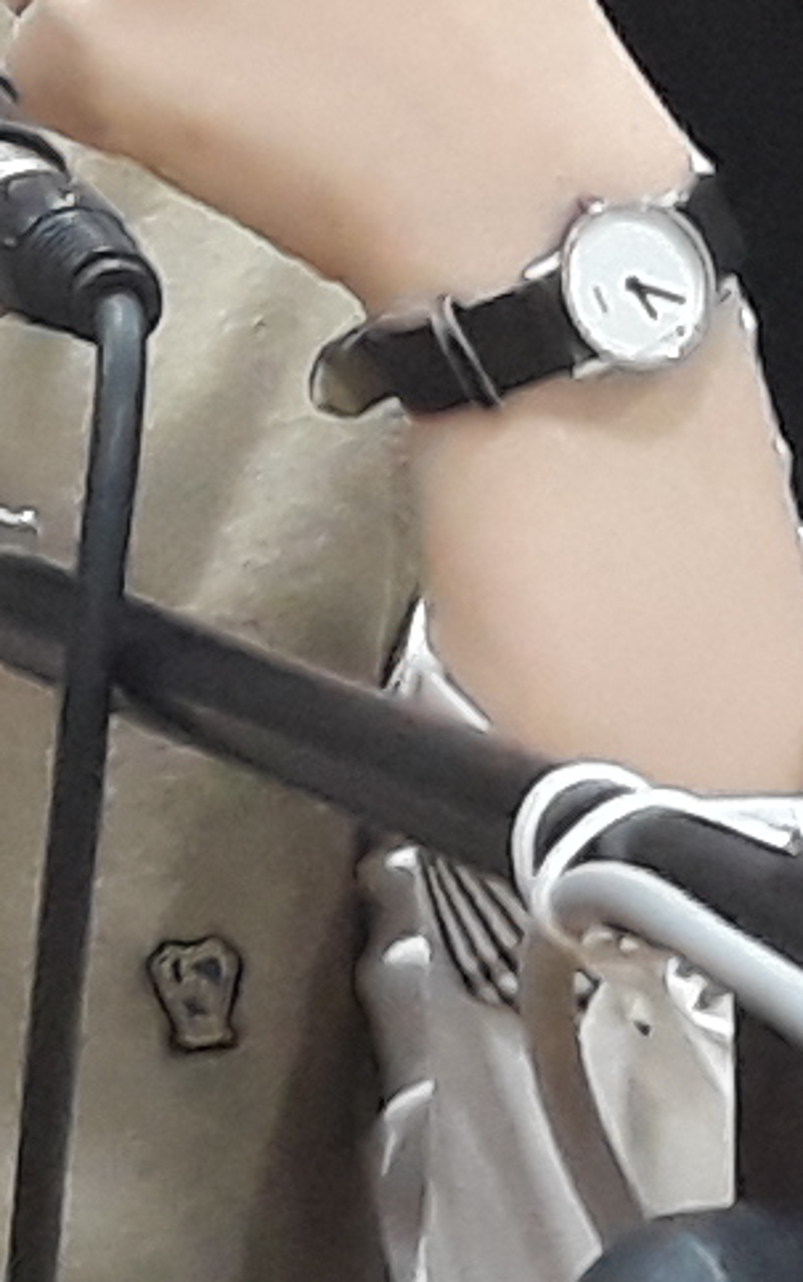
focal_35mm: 244
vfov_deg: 8.3
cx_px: -1362
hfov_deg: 5.2
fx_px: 8534
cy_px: -962
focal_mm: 3.71
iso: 200
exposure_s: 1/40
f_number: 1.7
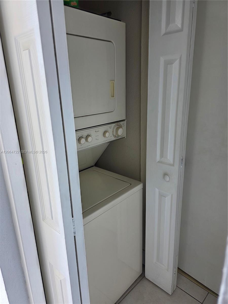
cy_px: 152
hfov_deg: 58.9
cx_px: 114
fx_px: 202
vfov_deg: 73.9
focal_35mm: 23
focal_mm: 6.3
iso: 50
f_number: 1.7
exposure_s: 1/120
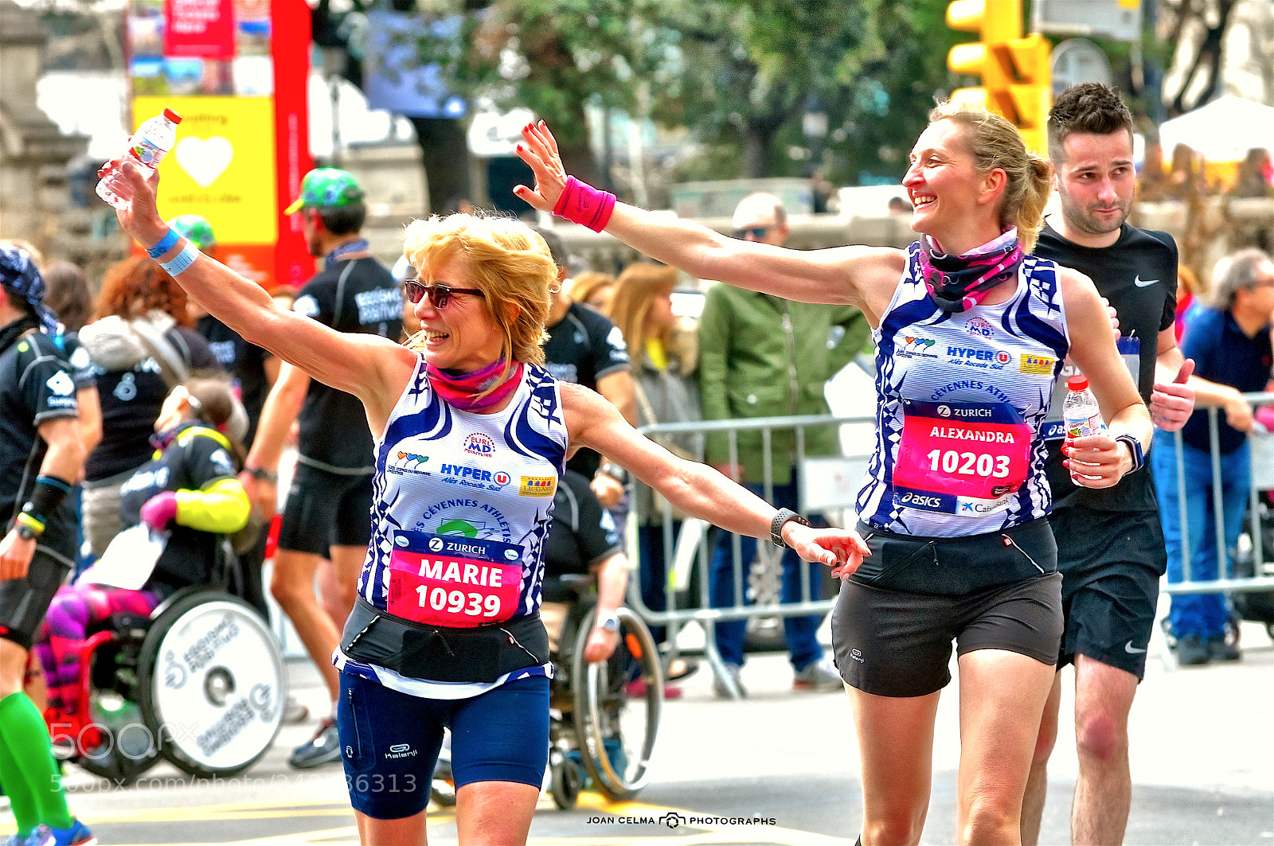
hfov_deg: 7.9
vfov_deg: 5.2
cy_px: 423
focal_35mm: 262
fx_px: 9279
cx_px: 637
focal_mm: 175
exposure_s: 1/320
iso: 720
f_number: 9
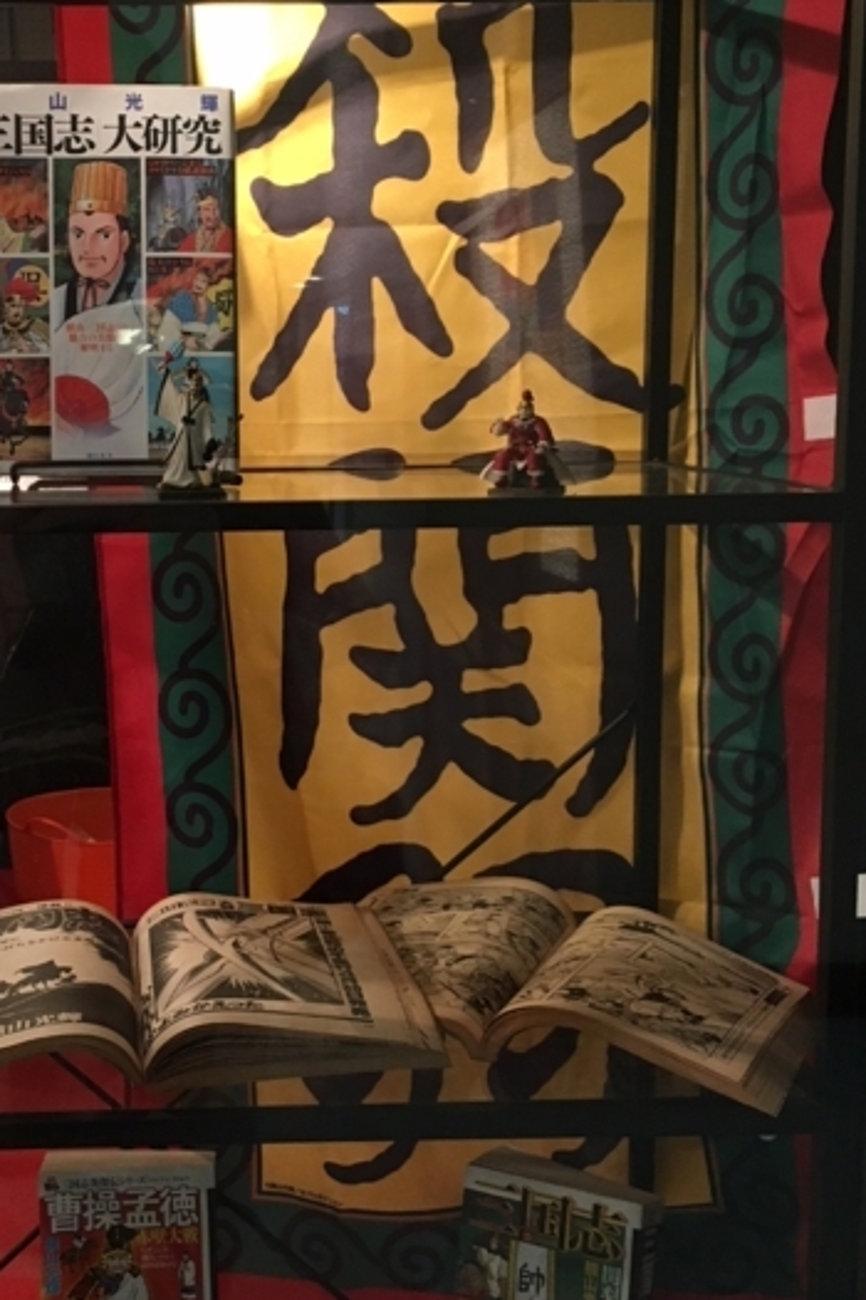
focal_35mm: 46
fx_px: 1660
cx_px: 173
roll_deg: +0.5
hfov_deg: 28.6
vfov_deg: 42.7
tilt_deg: -8.0
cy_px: 584
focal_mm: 4.15
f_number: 2.2
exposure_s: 1/30
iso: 125
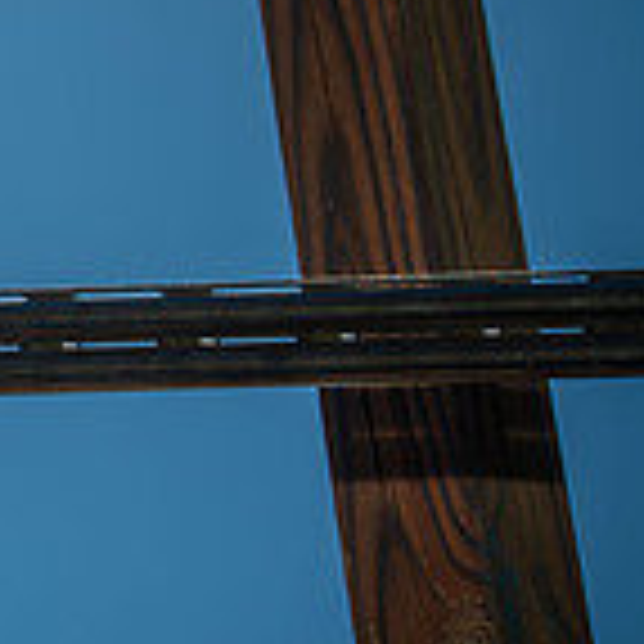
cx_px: -437
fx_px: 6883
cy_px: 257
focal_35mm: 327
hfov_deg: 5.3
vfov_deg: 5.4
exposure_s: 1/250
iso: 50
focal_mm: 95
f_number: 8
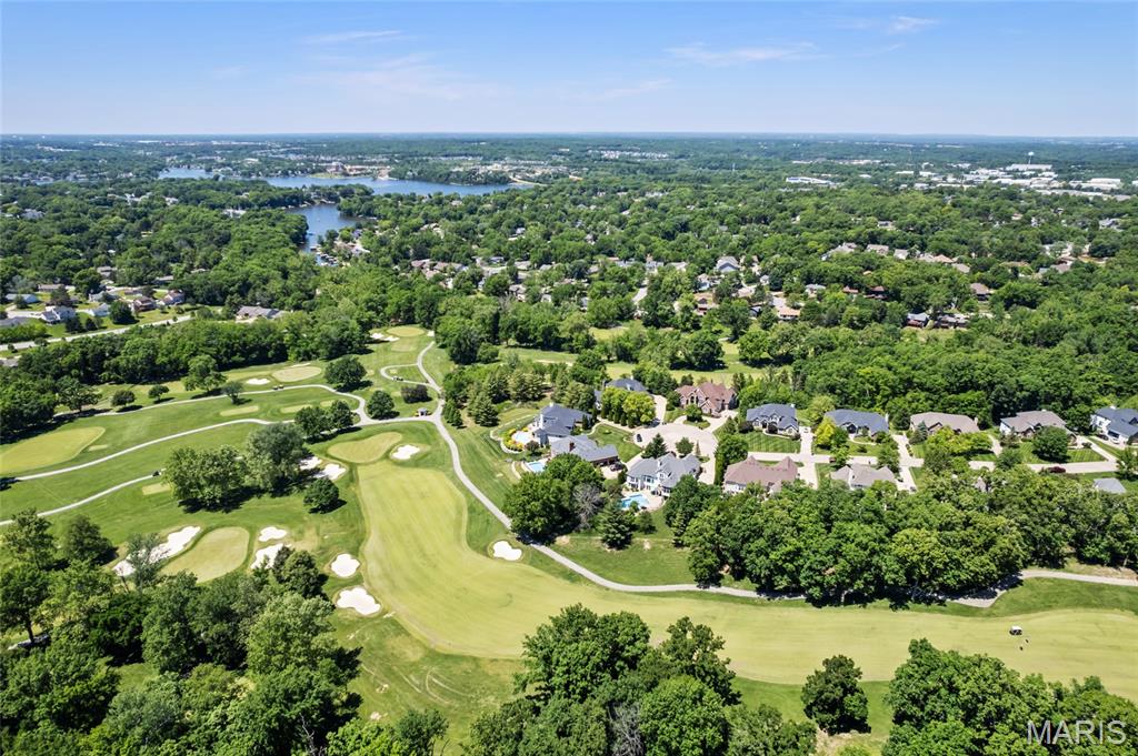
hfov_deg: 78.6
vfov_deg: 57.1
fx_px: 695
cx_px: 569
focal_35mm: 22
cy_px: 378
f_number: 2.8
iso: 110
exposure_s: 1/2000
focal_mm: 8.38
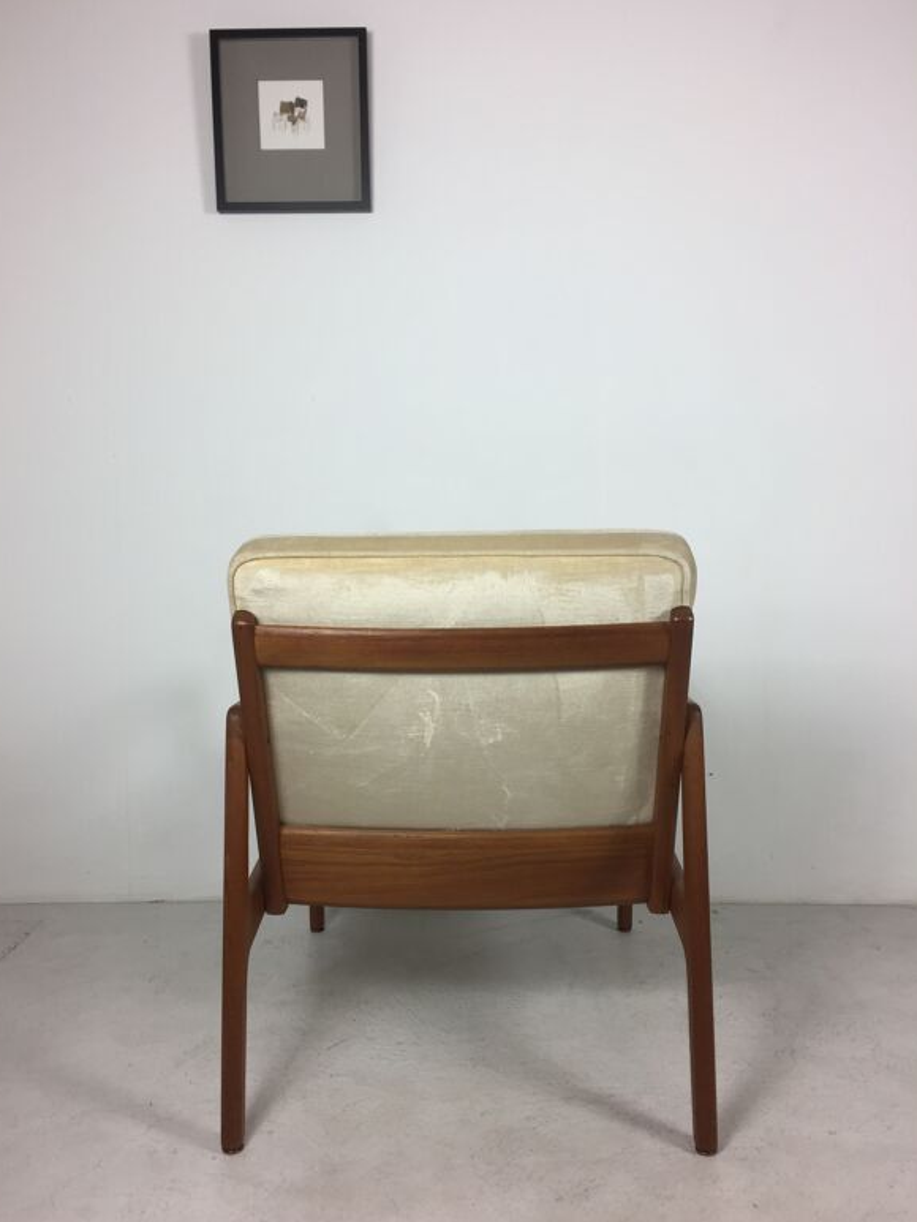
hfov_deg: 46.8
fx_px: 1059
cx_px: 451
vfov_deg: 60.0
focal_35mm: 30
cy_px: 604
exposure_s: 1/100
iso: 40
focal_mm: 4.15
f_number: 2.2
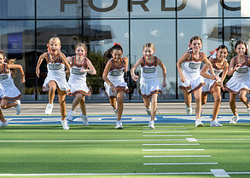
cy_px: 93
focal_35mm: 155
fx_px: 1100
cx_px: 152
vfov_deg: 9.3
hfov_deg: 13.0
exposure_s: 1/1250
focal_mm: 50
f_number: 2.8
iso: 160
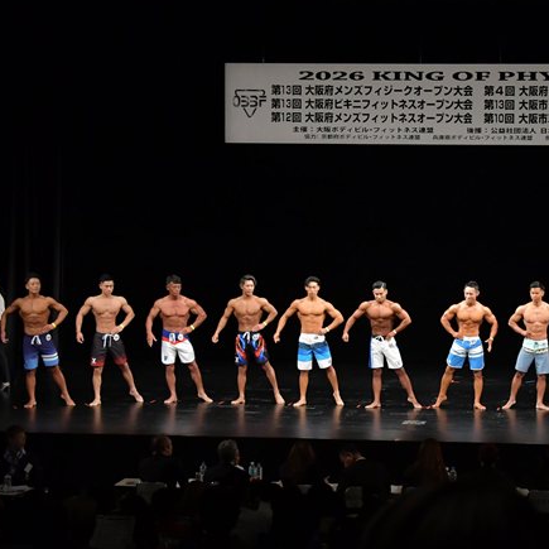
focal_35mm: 100
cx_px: 441
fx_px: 1794
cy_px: 290
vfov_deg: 17.4
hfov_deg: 17.3
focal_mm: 44
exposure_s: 1/400
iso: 3200
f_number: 5.6
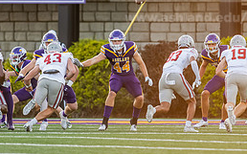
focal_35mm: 687
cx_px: 81
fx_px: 4623
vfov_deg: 1.9
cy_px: 38
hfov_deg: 3.1
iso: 1000
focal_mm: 300
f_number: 3.2
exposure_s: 1/1000
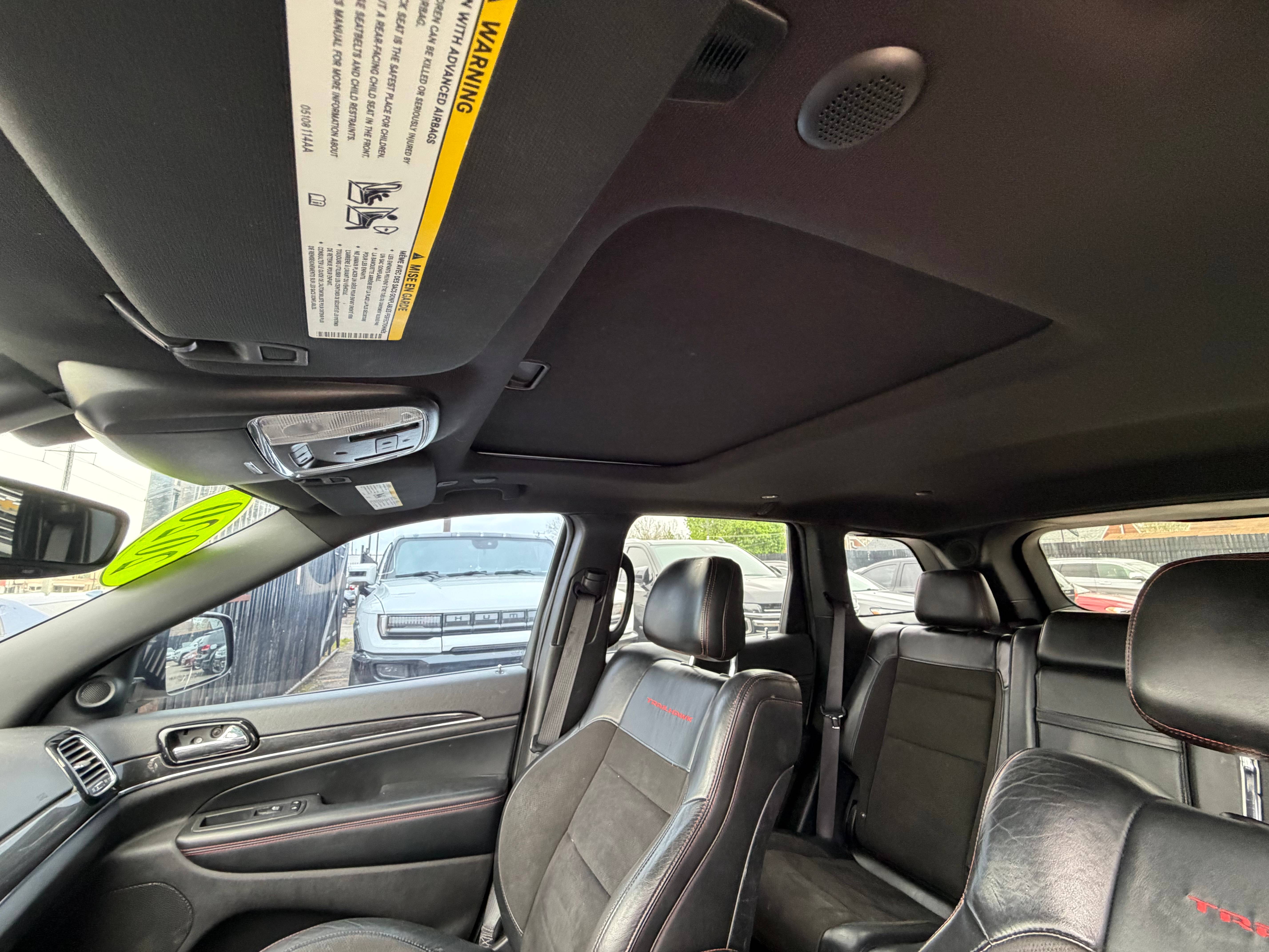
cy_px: 476
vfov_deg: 85.7
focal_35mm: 14
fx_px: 513
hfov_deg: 102.1
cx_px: 634
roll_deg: +1.3
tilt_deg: +11.5
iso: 320
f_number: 2.2
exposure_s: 1/63
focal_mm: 2.22
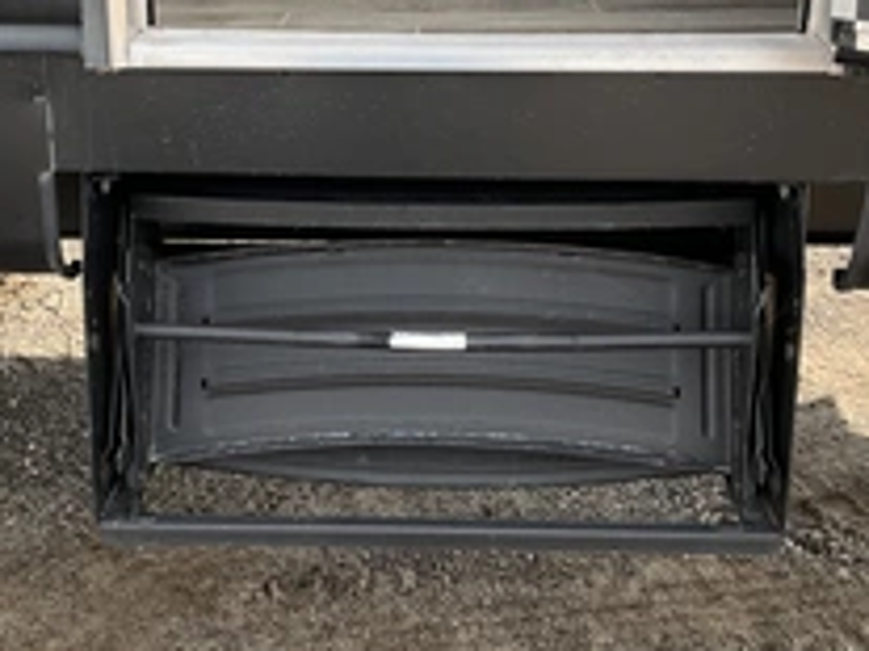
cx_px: 386
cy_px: 134
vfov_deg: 25.6
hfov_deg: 34.3
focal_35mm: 56
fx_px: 1405
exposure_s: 1/331
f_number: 1.8
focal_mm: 3
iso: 25
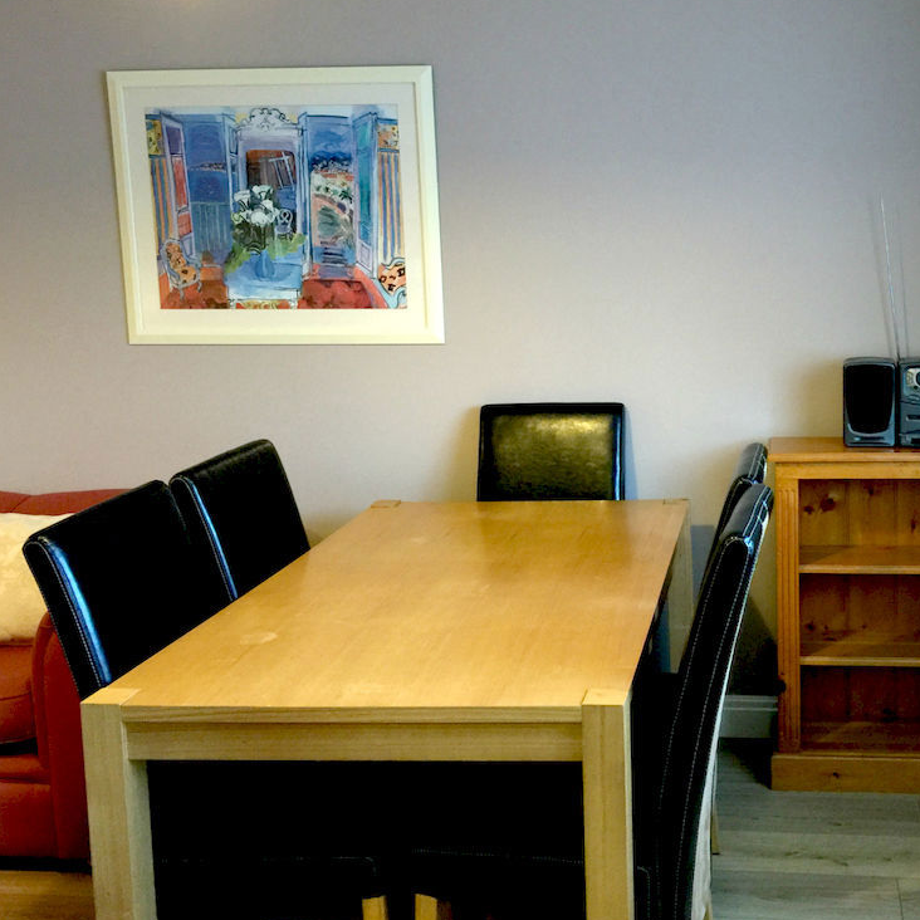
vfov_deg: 47.2
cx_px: 607
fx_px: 1052
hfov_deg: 46.5
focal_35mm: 35
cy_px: 462
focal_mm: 4.15
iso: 100
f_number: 2.2
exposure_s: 1/10
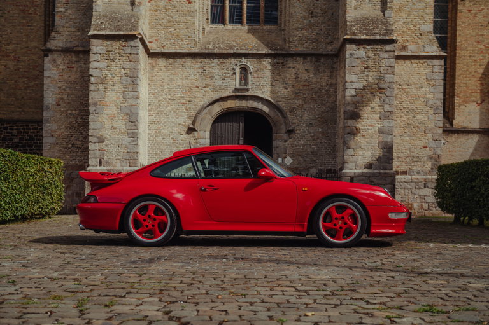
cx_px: 244
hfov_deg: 38.2
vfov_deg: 26.0
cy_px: 162
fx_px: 706
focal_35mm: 52
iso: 100
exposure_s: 1/500
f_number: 3.5
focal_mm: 52
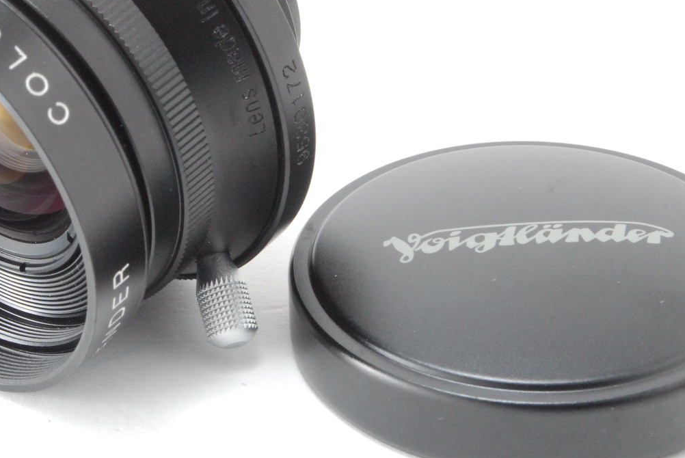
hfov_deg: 15.5
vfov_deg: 10.4
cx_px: 239
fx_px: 2510
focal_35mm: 132
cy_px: 138
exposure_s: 1/250
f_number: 22
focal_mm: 55
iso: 800
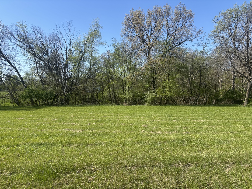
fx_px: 189
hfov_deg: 67.3
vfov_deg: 53.1
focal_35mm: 26
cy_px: 94
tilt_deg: -1.5
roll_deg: +2.3
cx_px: 126
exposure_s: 1/2242
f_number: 1.6
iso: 50
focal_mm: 5.96
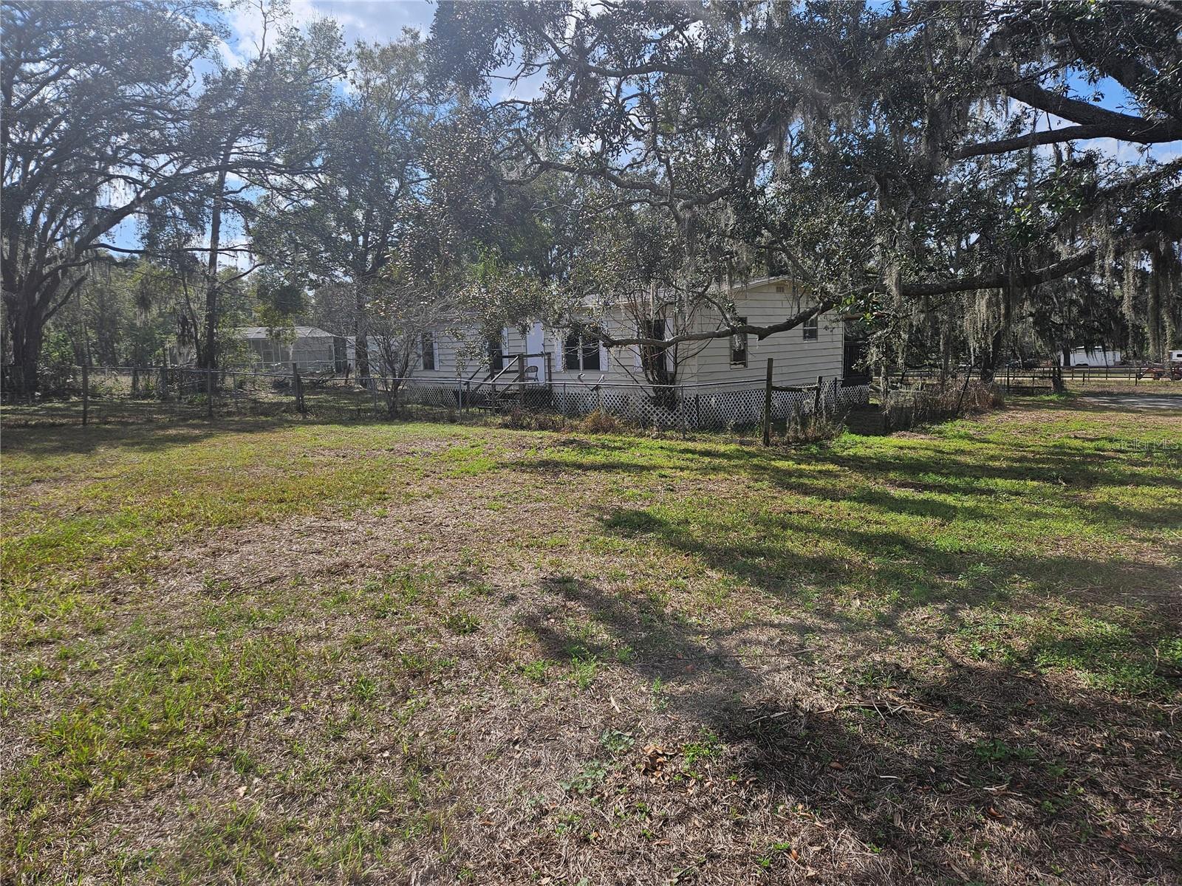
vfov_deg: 58.9
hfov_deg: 73.9
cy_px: 443
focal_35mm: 23
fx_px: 785
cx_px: 591
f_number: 1.8
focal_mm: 5.4
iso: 25
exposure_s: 1/1899
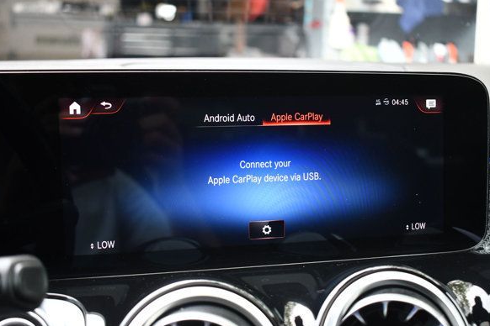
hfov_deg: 44.5
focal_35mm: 44
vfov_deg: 30.5
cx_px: 252
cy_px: 178
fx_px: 599
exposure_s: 1/125
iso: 900
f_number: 4
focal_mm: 27
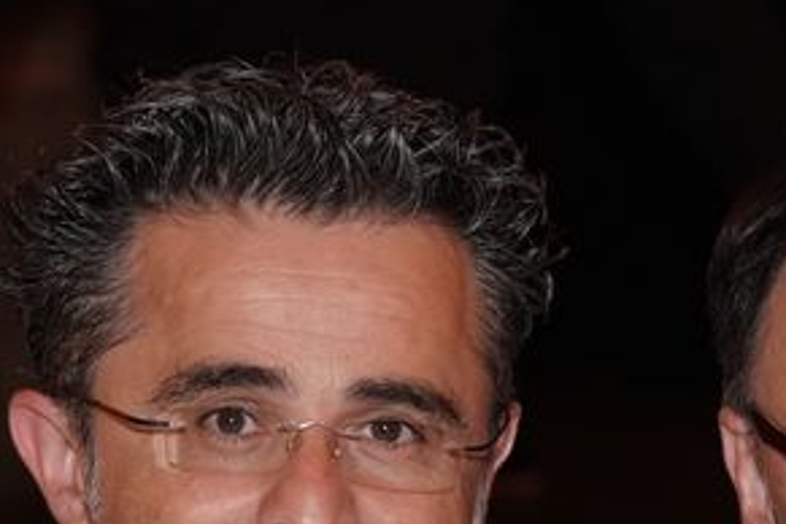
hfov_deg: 7.3
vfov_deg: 4.9
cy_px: 872
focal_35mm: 280
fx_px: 6113
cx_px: 691
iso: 1600
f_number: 4.5
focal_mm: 68
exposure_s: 1/40
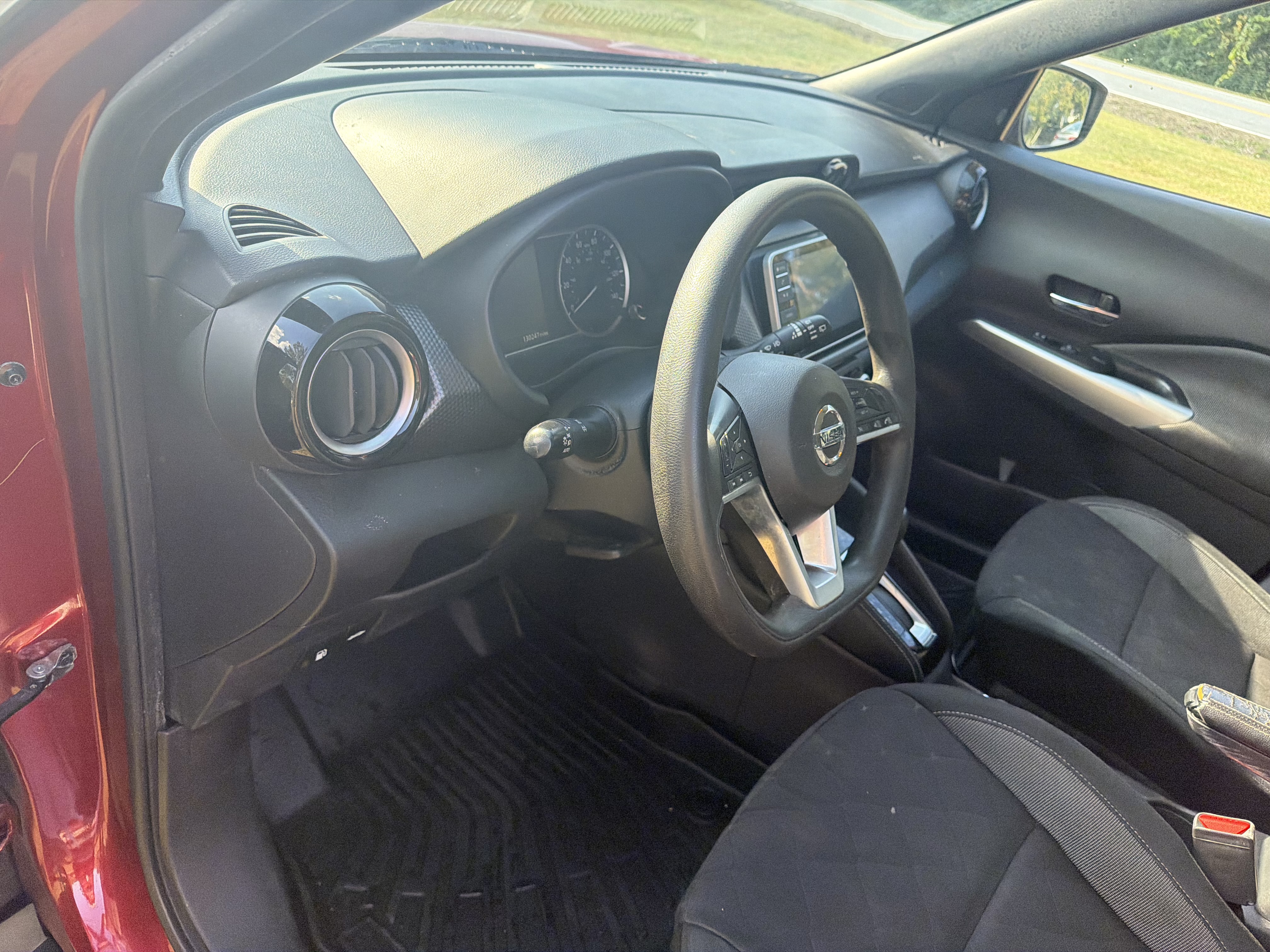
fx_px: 881
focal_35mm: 24
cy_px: 476
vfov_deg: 56.8
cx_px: 635
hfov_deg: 71.6
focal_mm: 6.76
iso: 800
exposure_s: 1/858
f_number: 1.78
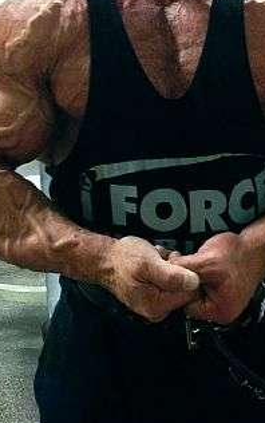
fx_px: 681
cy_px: 133
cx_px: 175
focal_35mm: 59
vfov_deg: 34.1
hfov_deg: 22.0
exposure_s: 1/15
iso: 500
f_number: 2.4
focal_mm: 4.12
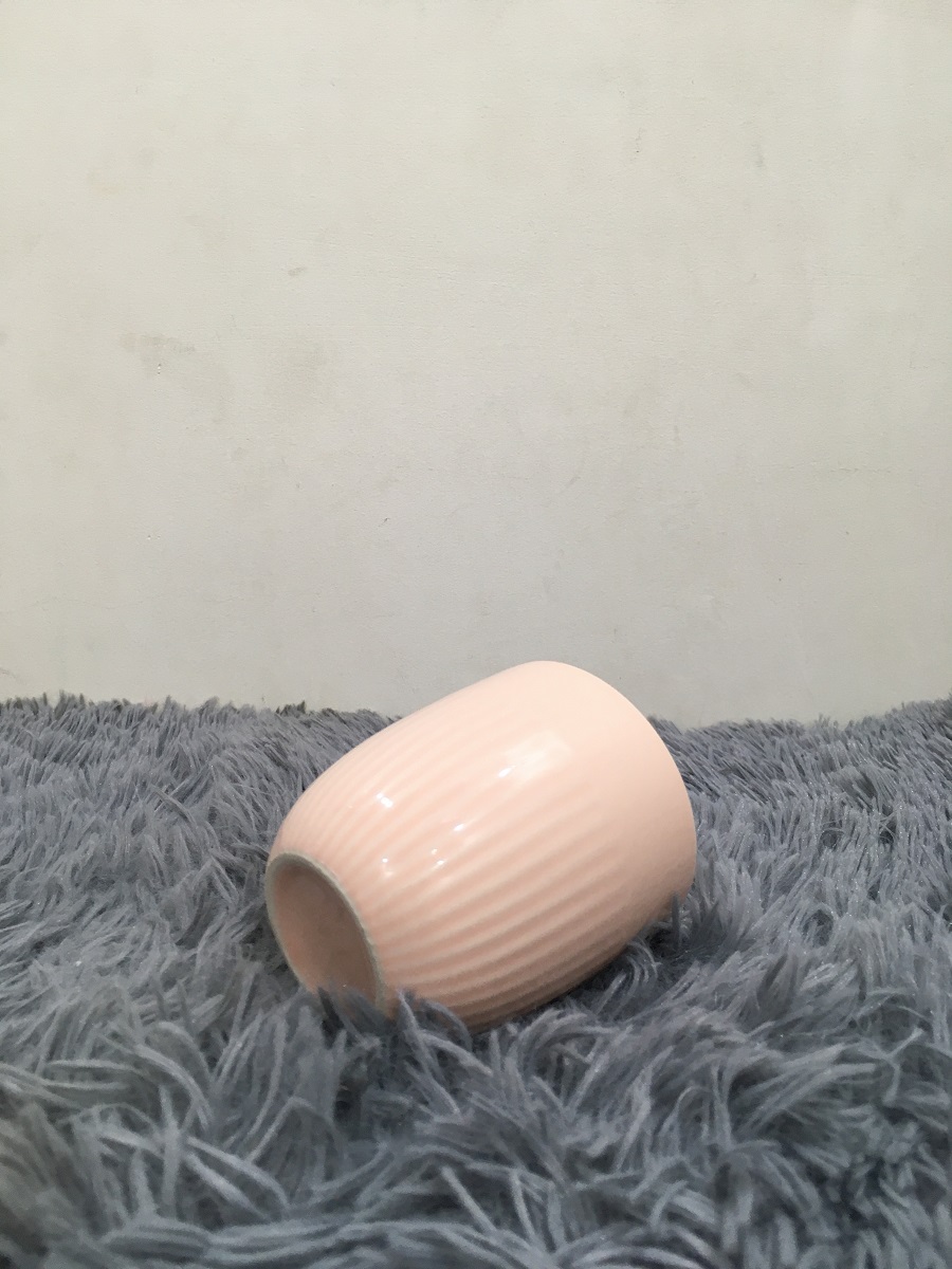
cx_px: 476
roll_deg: -0.3
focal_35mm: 29
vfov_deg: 61.7
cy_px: 634
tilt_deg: -9.8
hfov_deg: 48.2
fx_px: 1063
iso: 80
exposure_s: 1/33
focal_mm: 4.15
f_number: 2.2
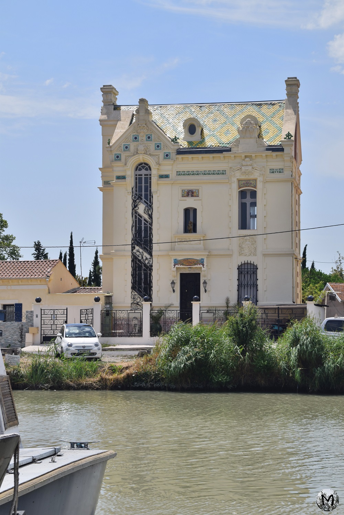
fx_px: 1118
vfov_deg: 26.0
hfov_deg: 17.5
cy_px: 258
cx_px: 172
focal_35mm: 78
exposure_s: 1/400
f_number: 10
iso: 200
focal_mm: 52
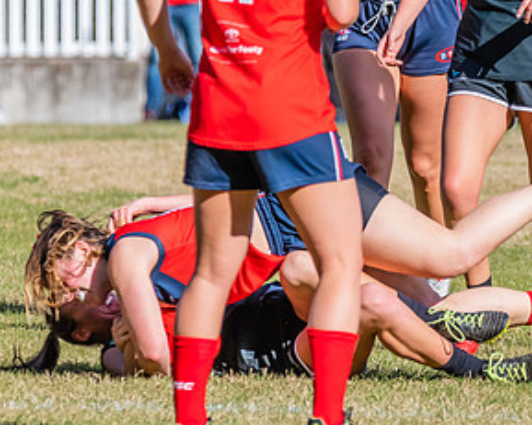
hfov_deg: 2.0
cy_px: 67
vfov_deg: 1.6
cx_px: 519
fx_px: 14969
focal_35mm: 951
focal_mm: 350
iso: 800
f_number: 9
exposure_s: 1/1600
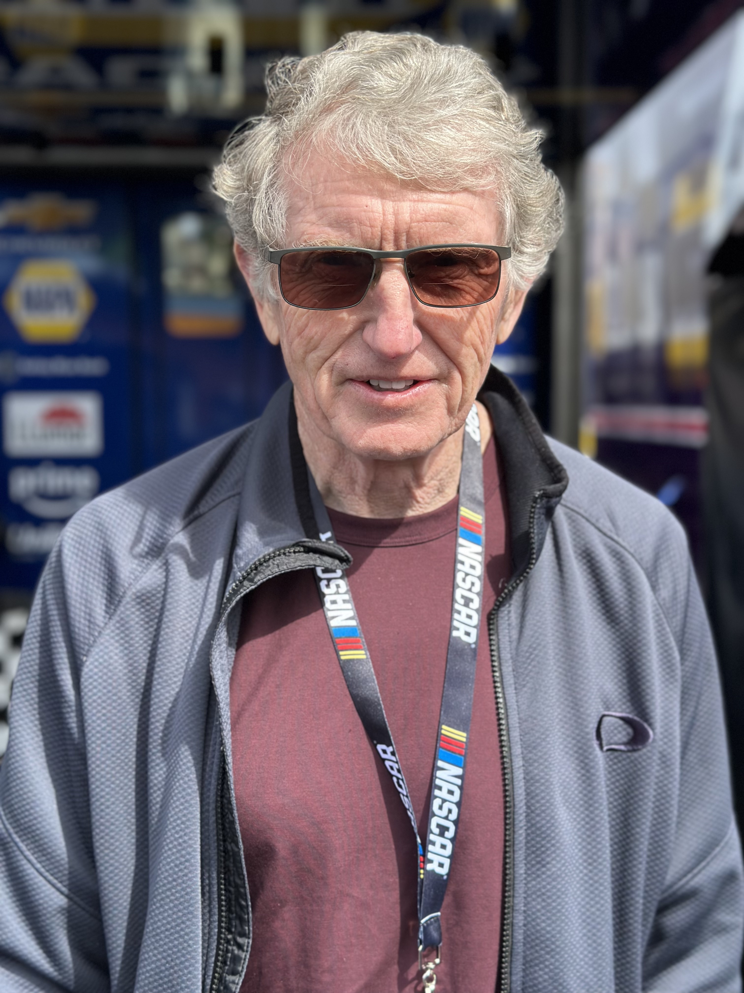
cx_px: 372
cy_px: 496
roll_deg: -0.6
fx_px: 1376
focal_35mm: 48
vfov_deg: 39.7
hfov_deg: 30.3
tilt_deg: -4.5
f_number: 1.78
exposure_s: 1/2070
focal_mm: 6.86
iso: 80
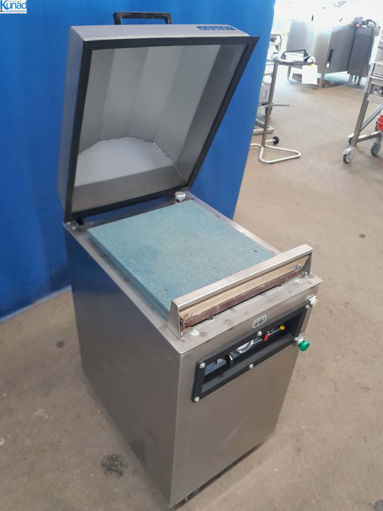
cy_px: 256
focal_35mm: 26
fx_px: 383
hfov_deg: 53.1
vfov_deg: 67.3
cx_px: 192
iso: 320
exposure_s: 1/25
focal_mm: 4
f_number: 1.8
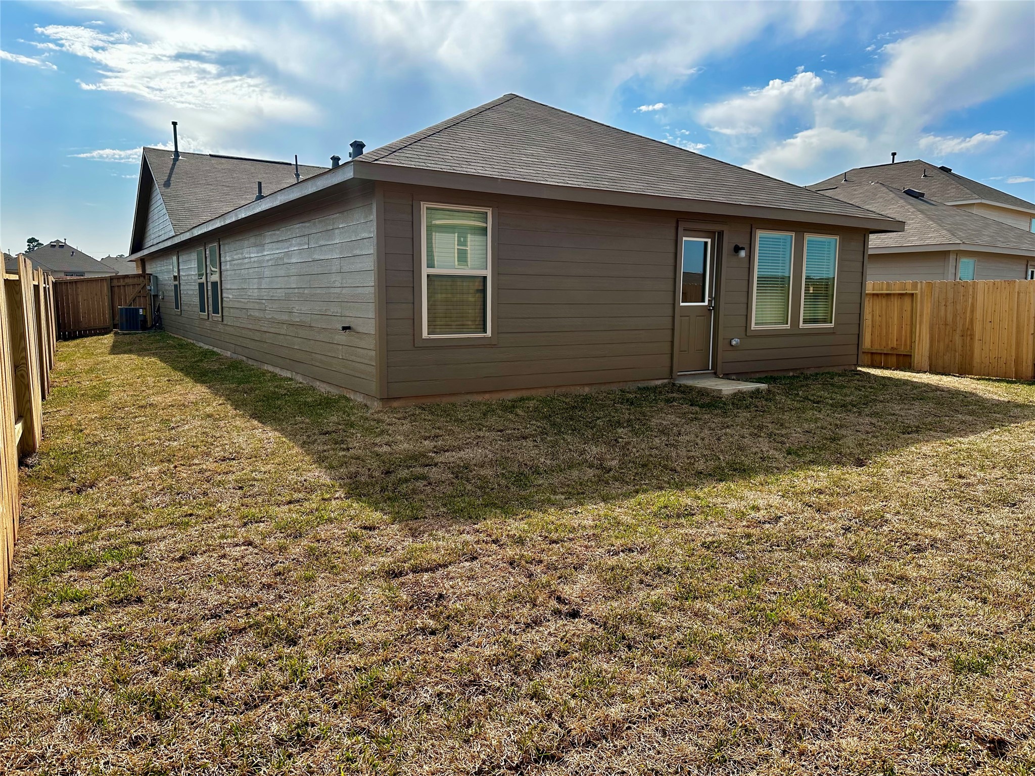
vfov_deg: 56.8
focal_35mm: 24
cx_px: 518
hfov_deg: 71.6
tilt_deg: -6.9
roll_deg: -0.2
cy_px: 388
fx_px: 718
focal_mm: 6.86
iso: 80
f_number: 1.78
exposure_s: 1/3717
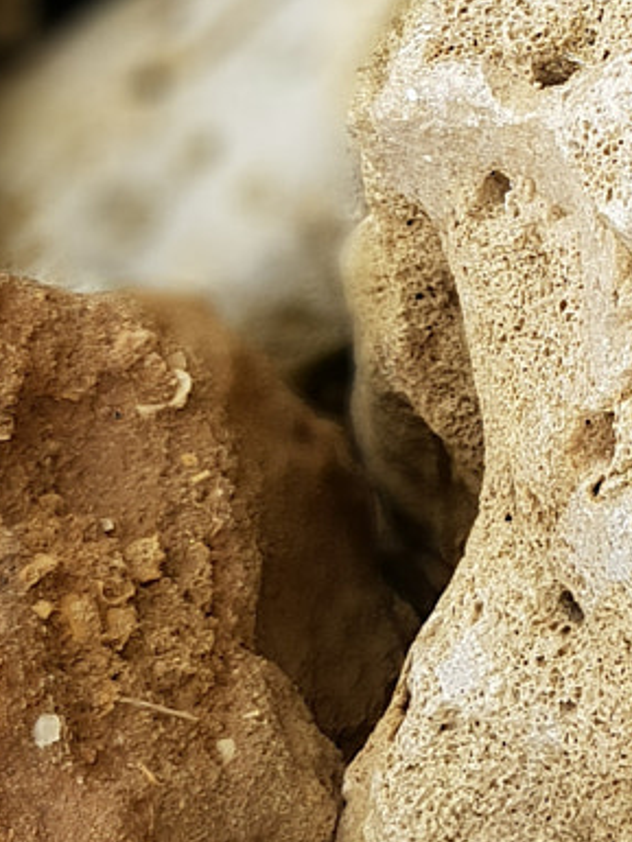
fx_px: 2628
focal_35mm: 108
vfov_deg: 17.8
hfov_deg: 12.7
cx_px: 1052
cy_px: 4
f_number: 1.7
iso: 40
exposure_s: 1/810
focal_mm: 4.2
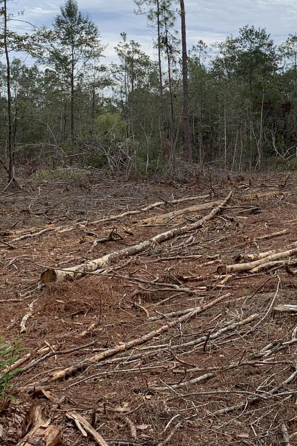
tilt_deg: +4.5
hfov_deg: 21.4
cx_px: 308
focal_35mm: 61
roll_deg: +1.5
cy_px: 72
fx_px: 755
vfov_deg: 31.8
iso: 25
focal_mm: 4.25
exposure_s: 1/1880
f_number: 1.8
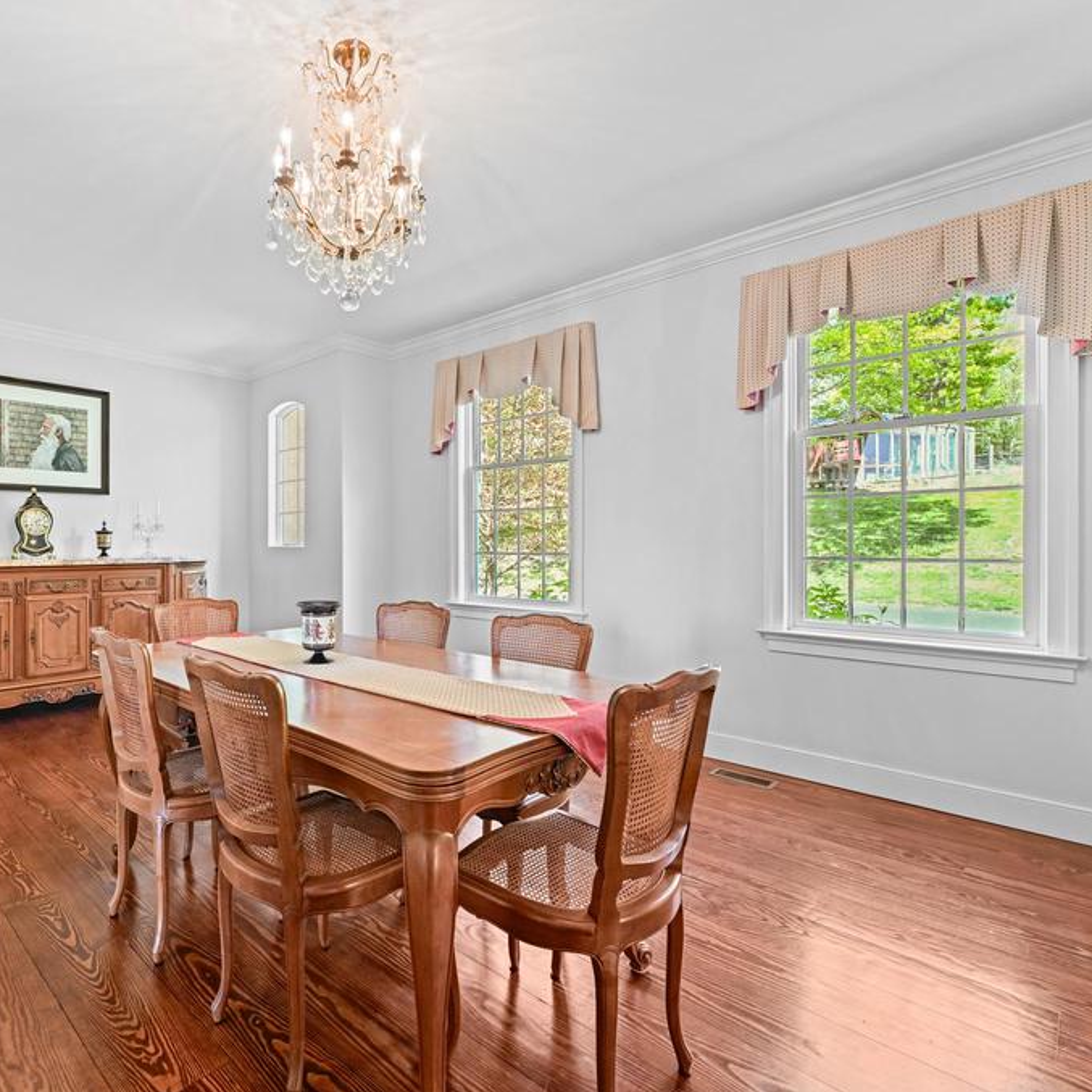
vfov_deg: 80.7
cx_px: 398
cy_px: 549
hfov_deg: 79.0
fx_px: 642
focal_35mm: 18
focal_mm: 14
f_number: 7.1
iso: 1000
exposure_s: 1/15
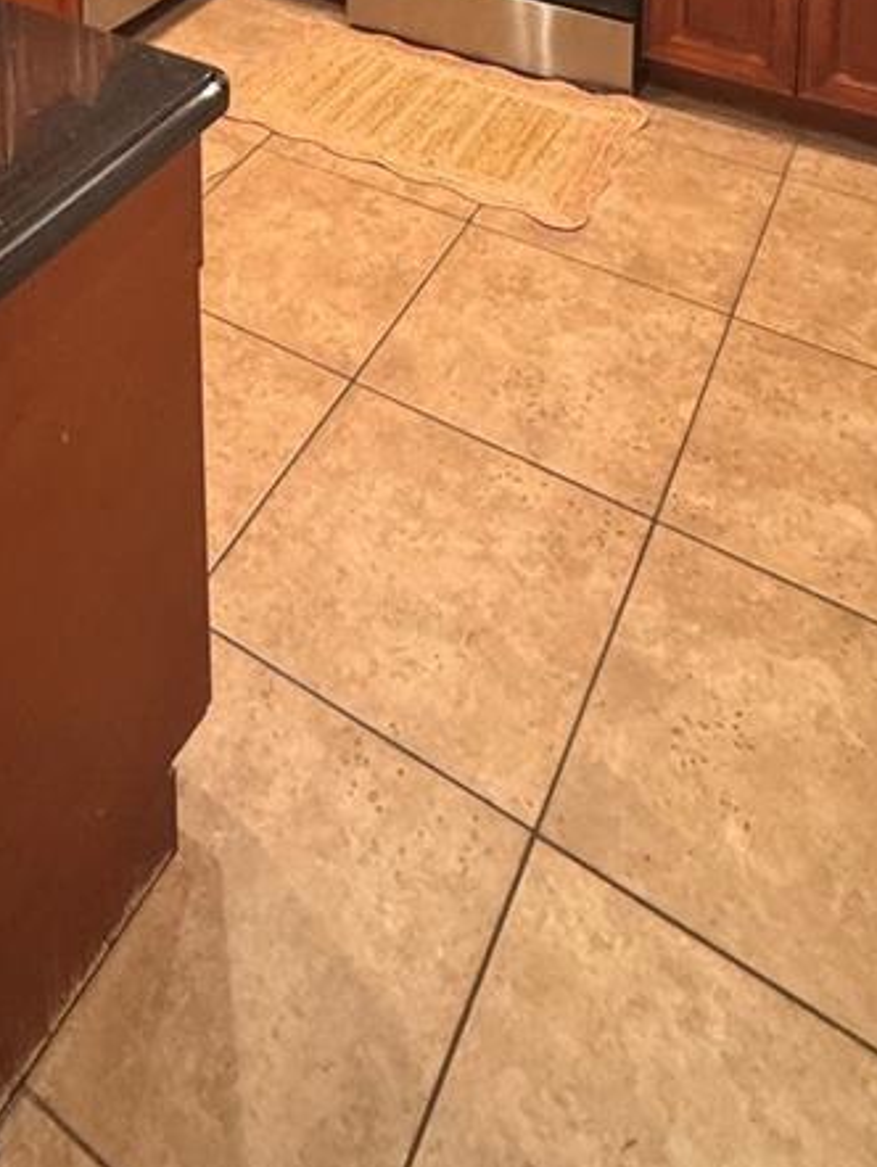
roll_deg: +1.9
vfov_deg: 33.4
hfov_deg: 36.6
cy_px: -399
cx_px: 190
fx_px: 1282
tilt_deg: -9.6
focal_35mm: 38
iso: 640
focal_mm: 2.22
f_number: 2.2
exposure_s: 1/60
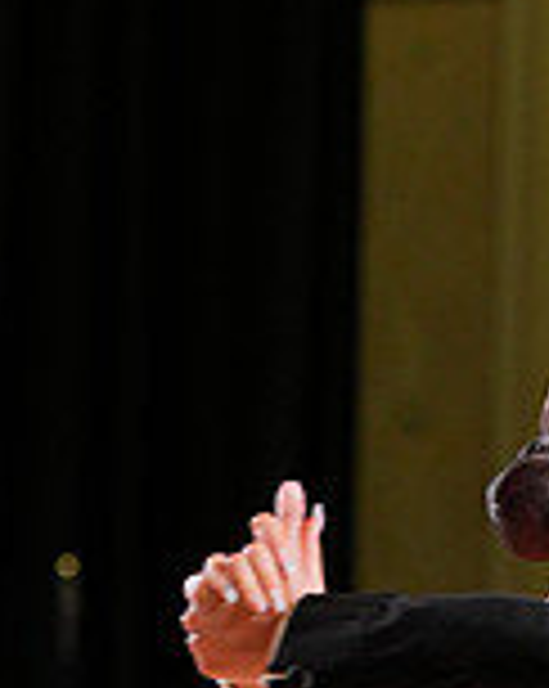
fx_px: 10460
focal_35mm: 514
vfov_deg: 3.7
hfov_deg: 3.0
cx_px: 632
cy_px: 1133
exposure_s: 1/400
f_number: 5
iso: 1600
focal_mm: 144
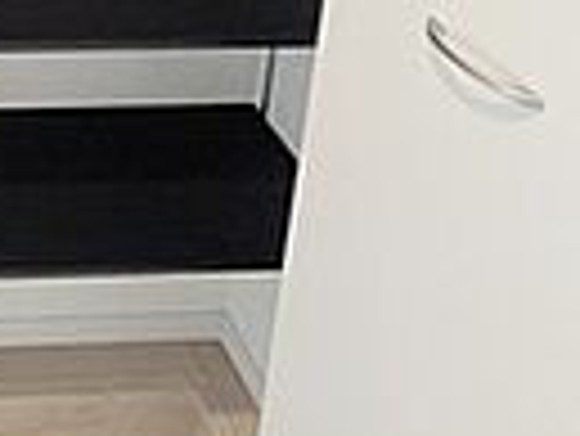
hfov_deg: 24.1
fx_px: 1090
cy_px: -427
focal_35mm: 65
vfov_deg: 17.0
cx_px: -265
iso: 164
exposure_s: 1/25
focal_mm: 1.83
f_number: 2.2
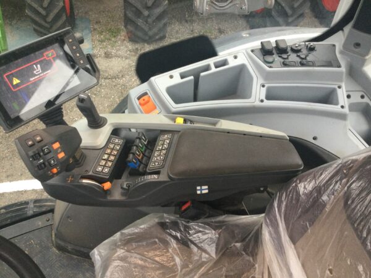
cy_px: 139
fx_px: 332
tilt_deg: -46.4
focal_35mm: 31
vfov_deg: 45.4
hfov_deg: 58.4
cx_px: 186
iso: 64
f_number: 2.4
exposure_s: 1/33
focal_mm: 3.3
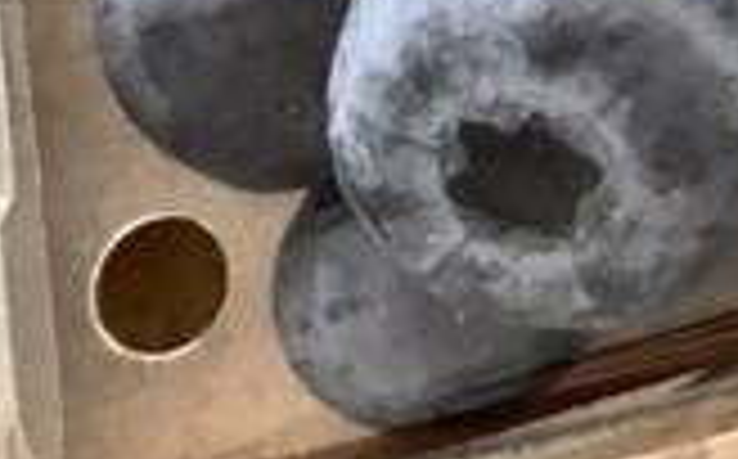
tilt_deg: -71.8
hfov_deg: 16.3
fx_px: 2330
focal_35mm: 116
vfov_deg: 10.1
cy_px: -572
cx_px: 1148
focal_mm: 3.99
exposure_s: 1/30
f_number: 1.8
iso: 25
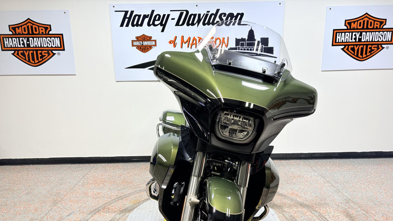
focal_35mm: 29
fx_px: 302
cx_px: 198
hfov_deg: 66.1
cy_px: 150
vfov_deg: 39.6
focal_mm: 5.96
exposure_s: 1/120
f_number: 1.6
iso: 40
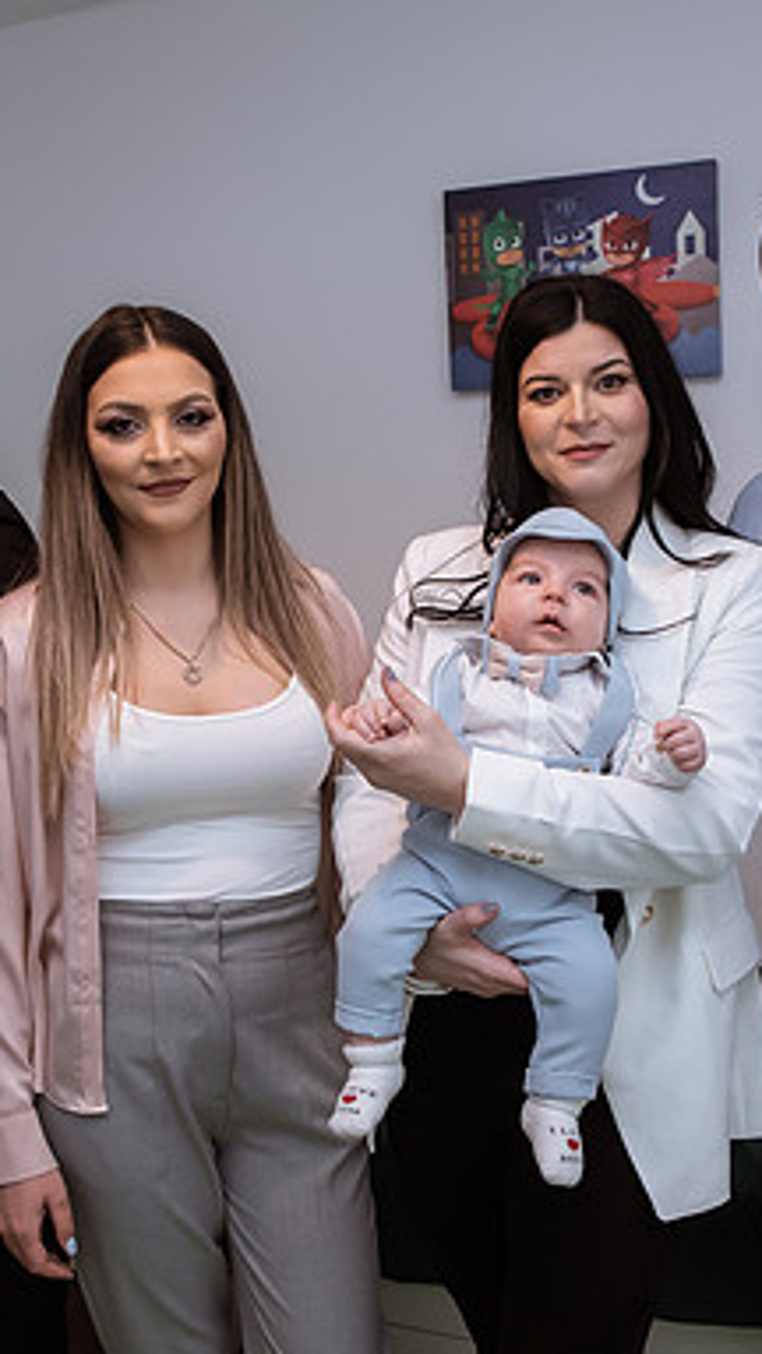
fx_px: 1365
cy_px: 679
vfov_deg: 52.8
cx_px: 381
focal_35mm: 38
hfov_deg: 31.2
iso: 1000
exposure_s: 1/160
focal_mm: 24
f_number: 4
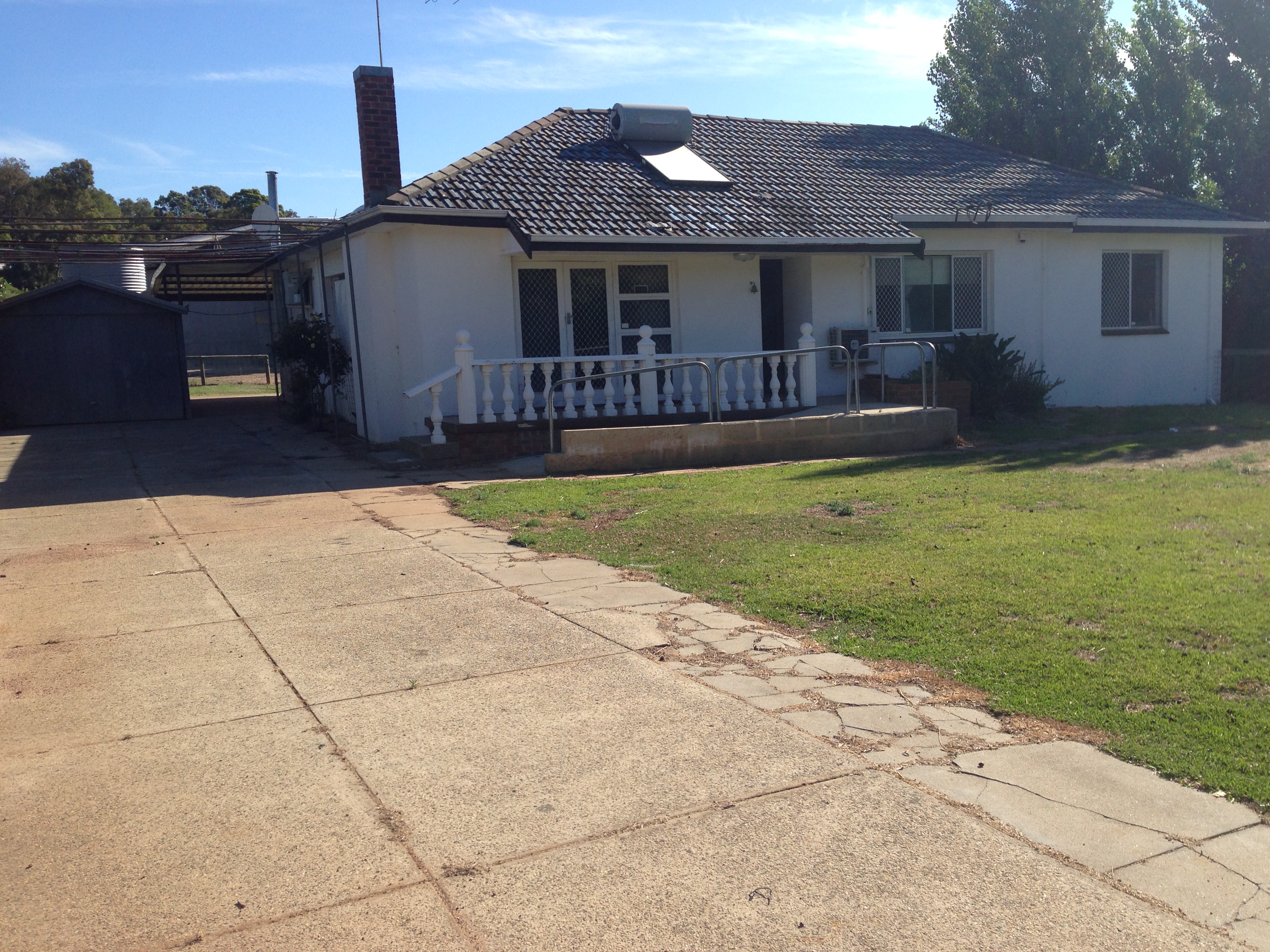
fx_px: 1211
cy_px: 476
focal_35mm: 33
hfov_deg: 55.4
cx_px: 635
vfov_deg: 42.9
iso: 50
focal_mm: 4.12
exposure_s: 1/1355
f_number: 2.4
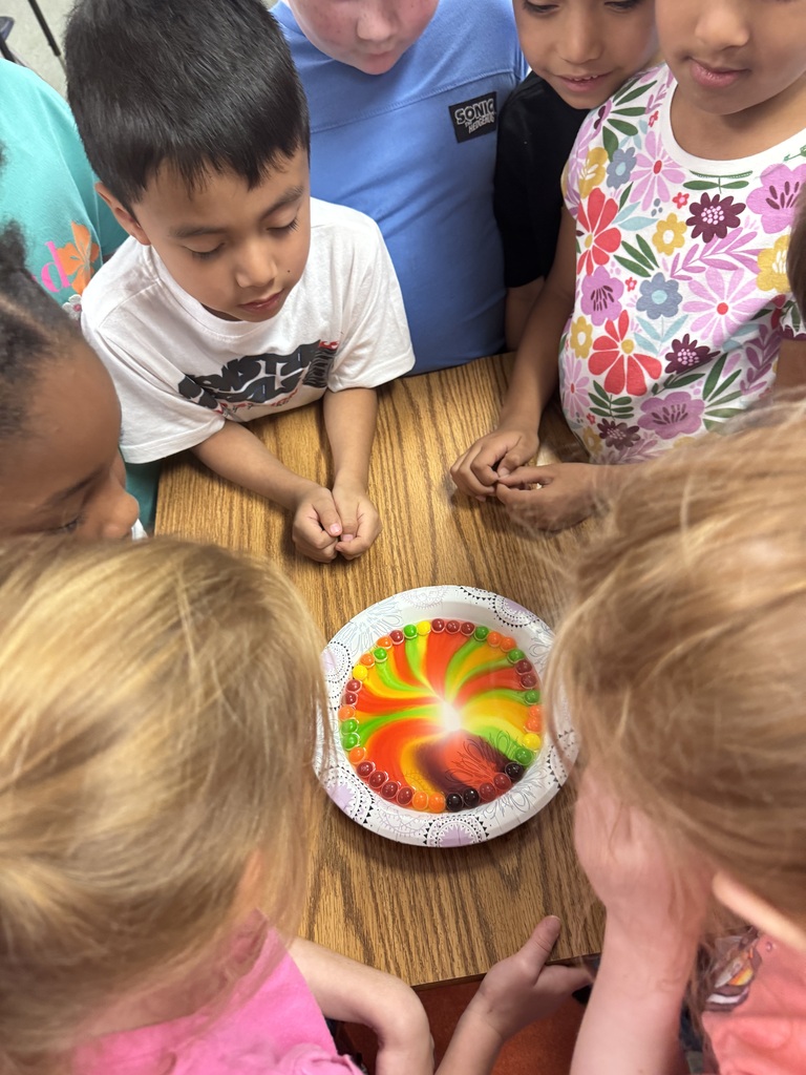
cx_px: 403
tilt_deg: -51.9
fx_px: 745
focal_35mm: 24
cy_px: 538
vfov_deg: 71.6
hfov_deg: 56.8
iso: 320
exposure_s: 1/60
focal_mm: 6.76
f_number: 1.78
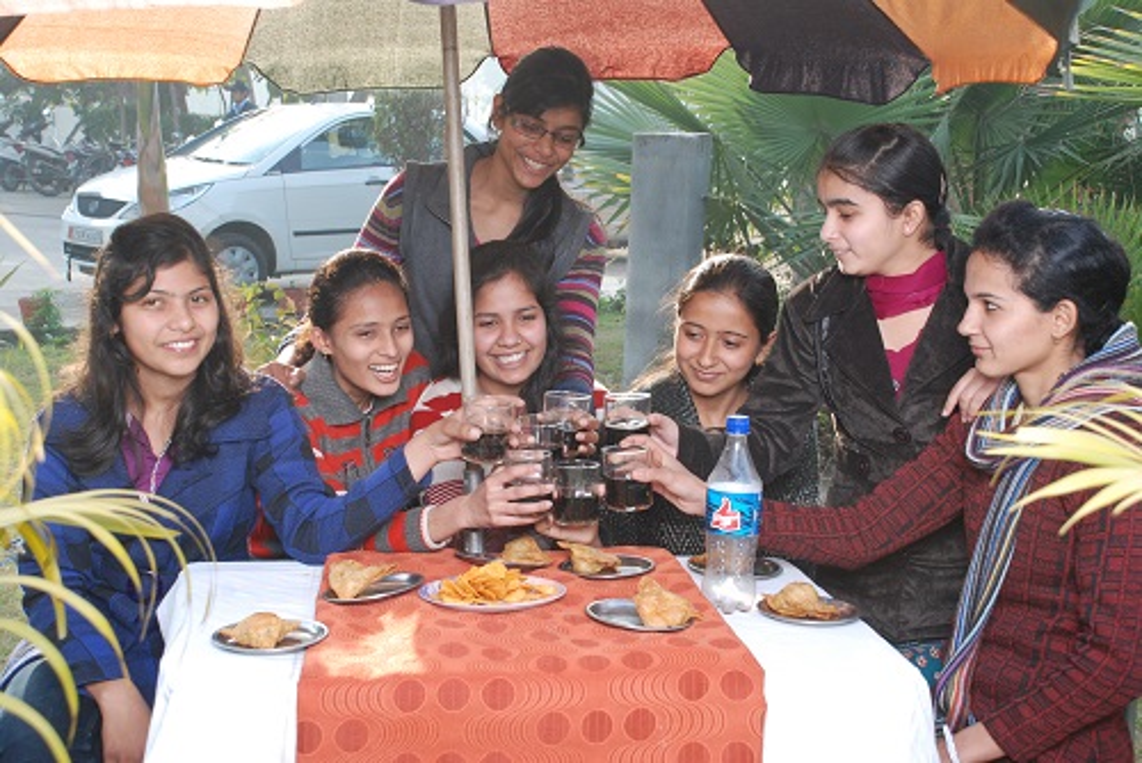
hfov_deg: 37.8
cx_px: 571
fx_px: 1666
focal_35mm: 52
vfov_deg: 25.8
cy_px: 382
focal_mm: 35
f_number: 8
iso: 320
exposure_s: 1/80
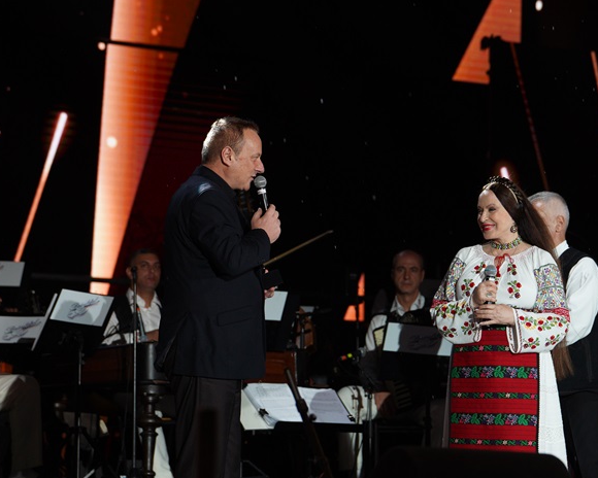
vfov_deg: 8.2
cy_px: 239
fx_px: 3327
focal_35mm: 188
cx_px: 346
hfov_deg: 10.3
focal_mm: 111
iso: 1250
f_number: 3.5
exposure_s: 1/500
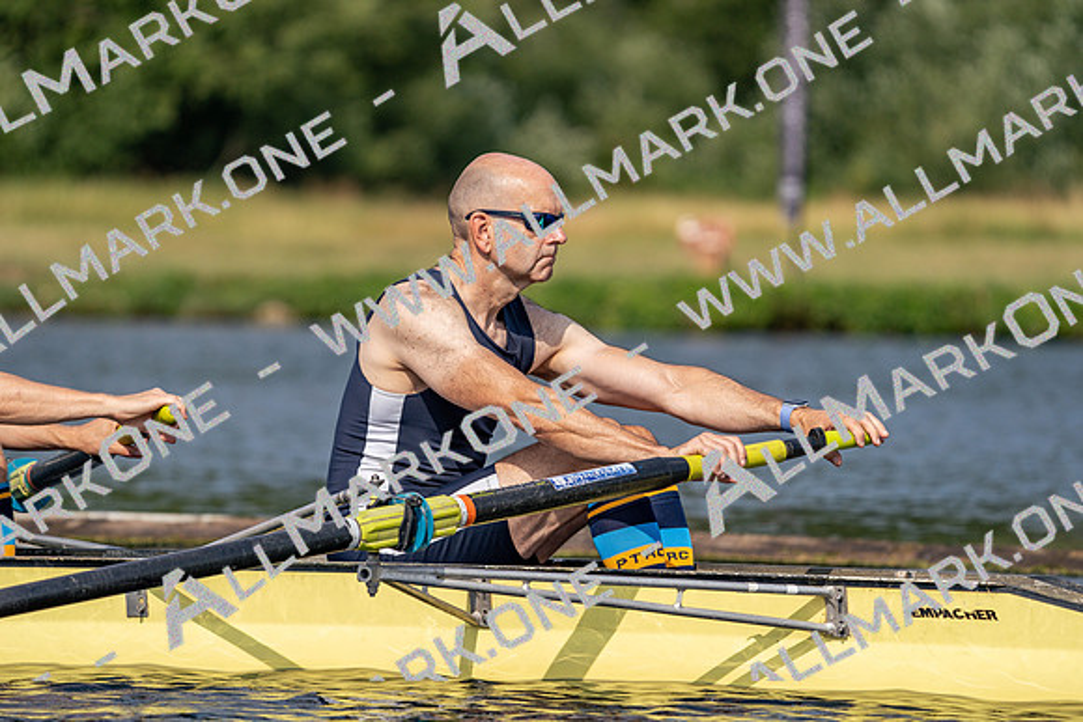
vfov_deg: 4.0
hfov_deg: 5.9
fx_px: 10441
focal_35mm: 347
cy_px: 361
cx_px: 542
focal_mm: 347
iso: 200
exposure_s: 1/1600
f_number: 6.3
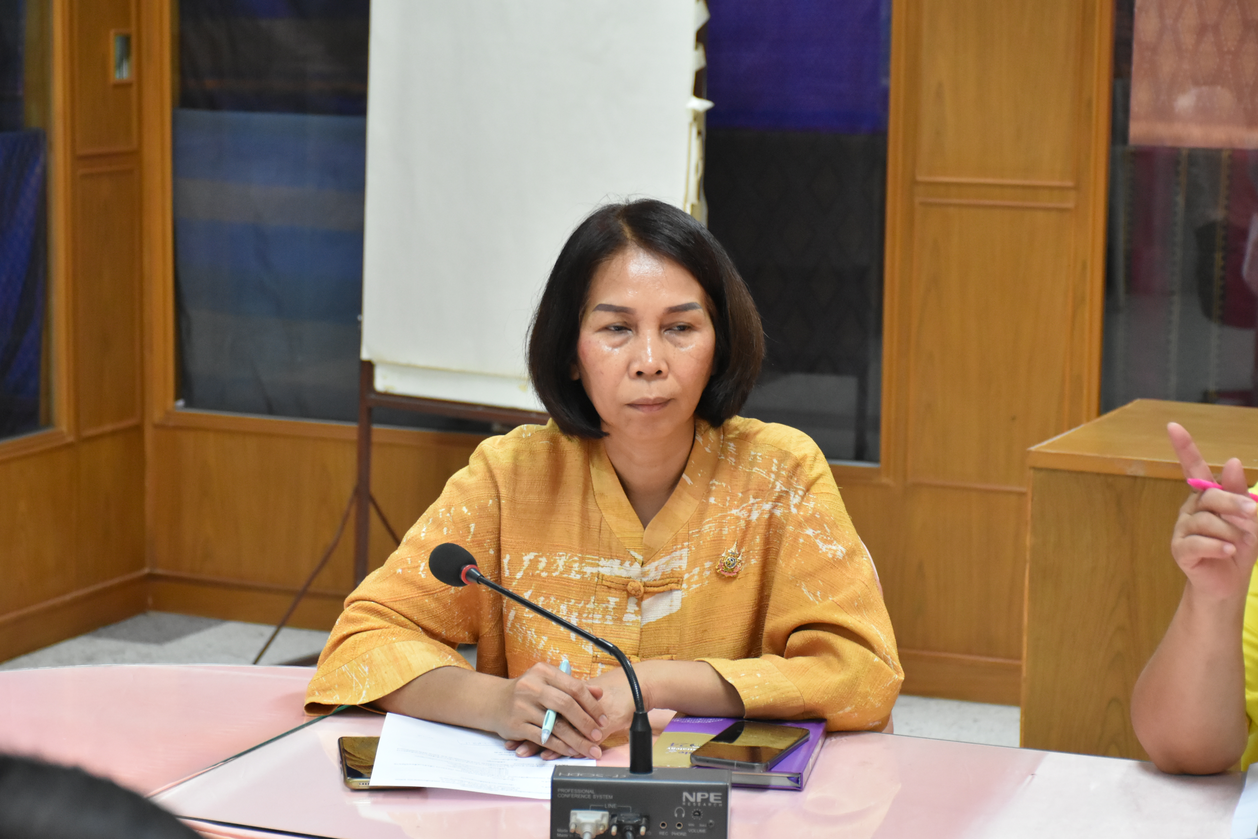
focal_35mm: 84
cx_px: 629
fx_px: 2935
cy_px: 420
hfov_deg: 24.2
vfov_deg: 16.3
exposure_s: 1/100
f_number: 4.8
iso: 3200
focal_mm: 56
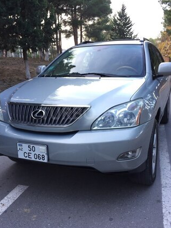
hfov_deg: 41.8
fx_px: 224
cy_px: 113
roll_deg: +1.7
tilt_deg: -10.3
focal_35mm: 34
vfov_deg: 54.0
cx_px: 81
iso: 40
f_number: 2.2
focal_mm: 4.15
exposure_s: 1/33
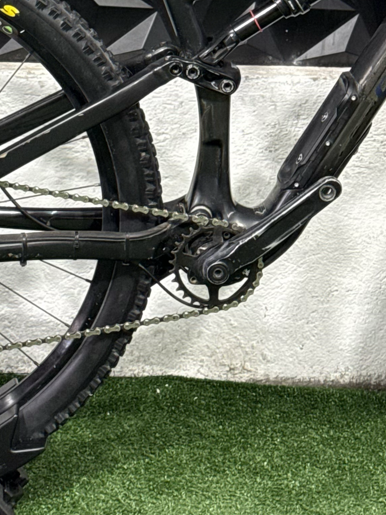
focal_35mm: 126
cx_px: 53
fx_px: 1873
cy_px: -63
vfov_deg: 15.2
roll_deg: -1.9
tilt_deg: -10.7
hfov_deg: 11.7
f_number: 1.78
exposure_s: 1/60
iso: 250
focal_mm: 6.76
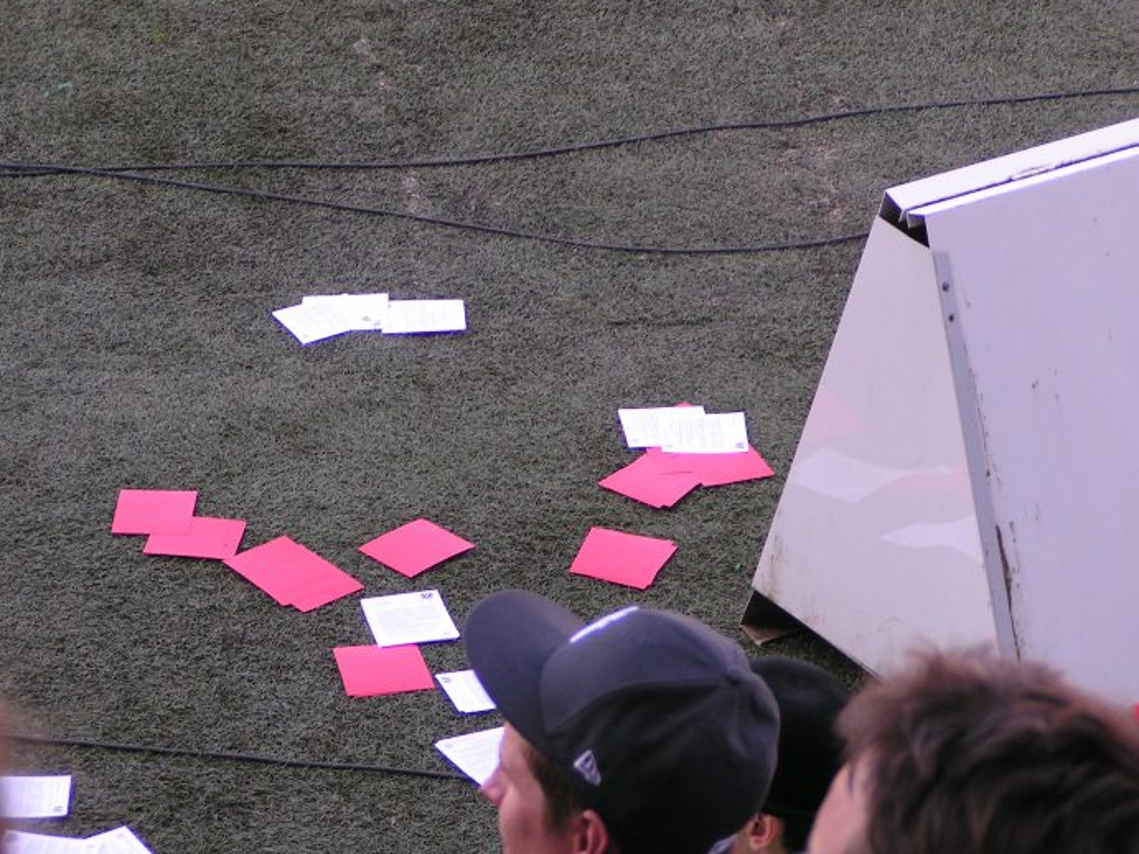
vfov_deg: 7.8
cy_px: 399
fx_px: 6251
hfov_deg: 10.4
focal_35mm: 190
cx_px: 485
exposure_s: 1/200
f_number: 3.5
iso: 50
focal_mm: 25.1
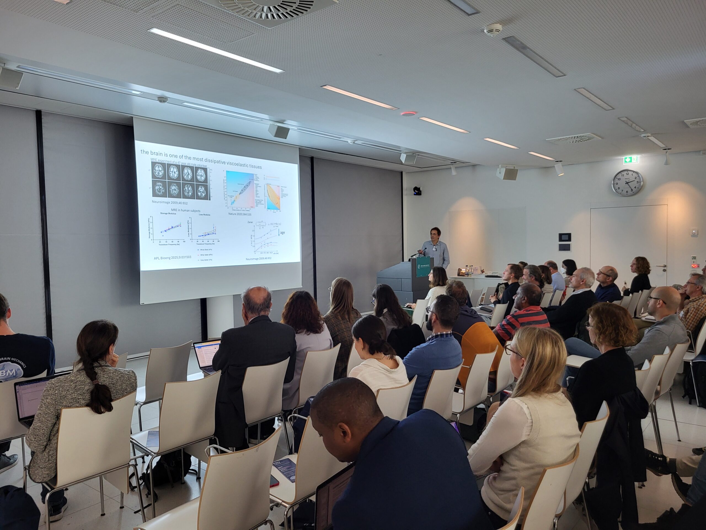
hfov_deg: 67.3
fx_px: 530
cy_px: 265
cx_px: 353
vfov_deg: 53.1
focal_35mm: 26
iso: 160
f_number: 1.8
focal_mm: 5.4
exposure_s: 1/42.1
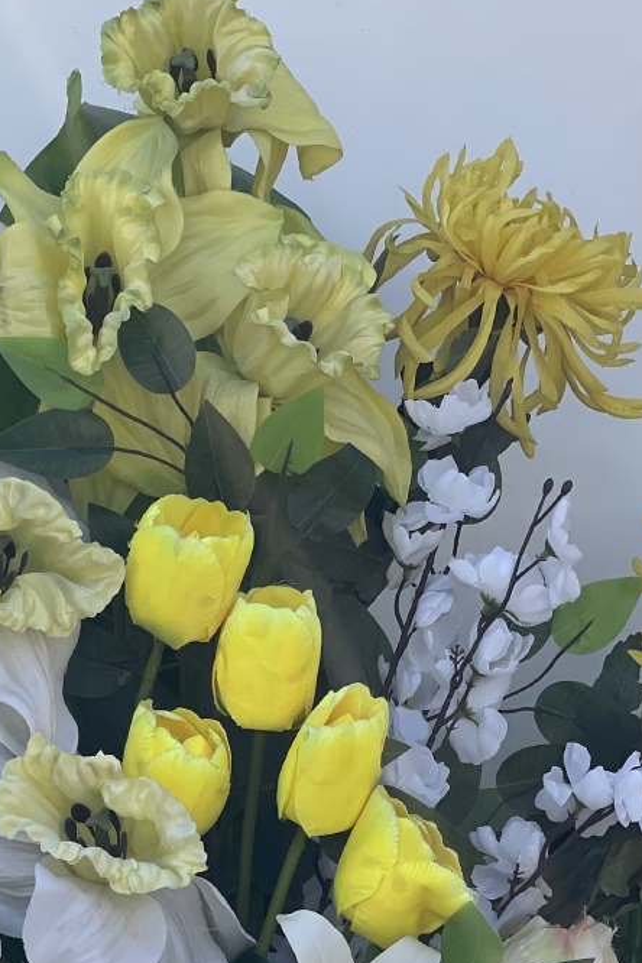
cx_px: 131
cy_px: 771
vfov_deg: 13.6
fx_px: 4012
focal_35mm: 150
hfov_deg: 9.1
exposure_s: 1/853
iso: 20
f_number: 2.2
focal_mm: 7.5
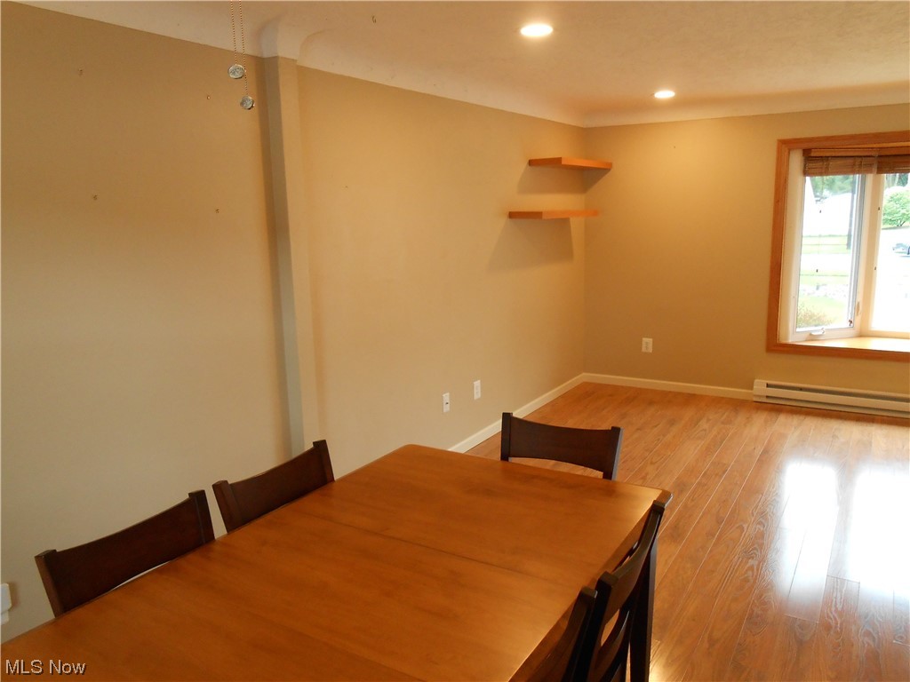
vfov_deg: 53.1
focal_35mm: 26
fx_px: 683
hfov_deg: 67.3
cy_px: 341
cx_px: 455
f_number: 3.5
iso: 250
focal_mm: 4.6
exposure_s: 1/30
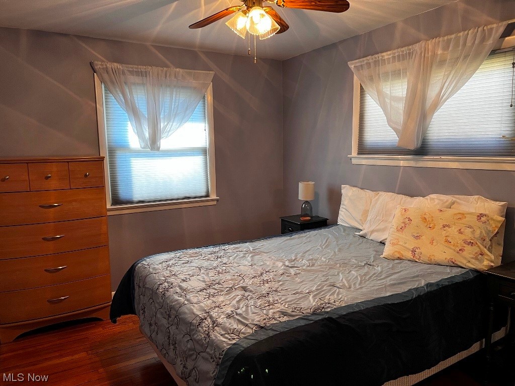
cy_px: 193
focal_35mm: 26
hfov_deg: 67.3
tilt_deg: -7.8
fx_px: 387
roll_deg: +1.4
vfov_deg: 53.1
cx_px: 258
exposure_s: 1/60
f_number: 1.5
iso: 160
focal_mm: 5.7
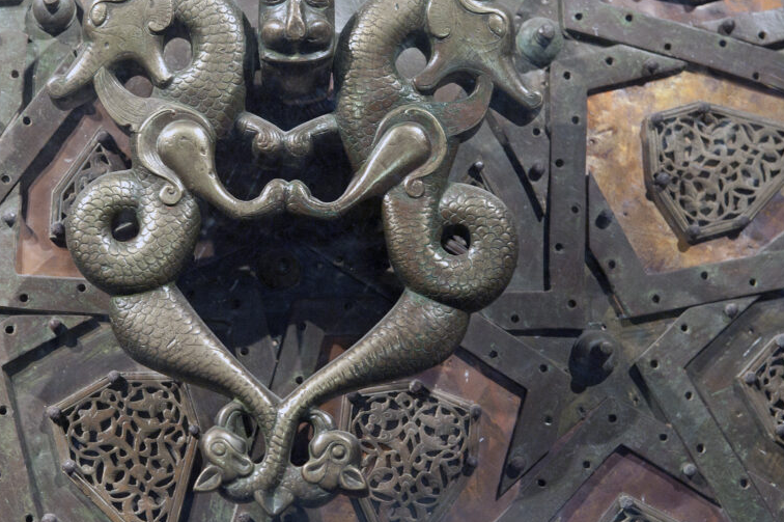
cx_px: 283
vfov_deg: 16.2
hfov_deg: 24.1
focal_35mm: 84
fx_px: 1828
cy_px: 214
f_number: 5.6
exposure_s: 1/40
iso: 2500
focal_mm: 62
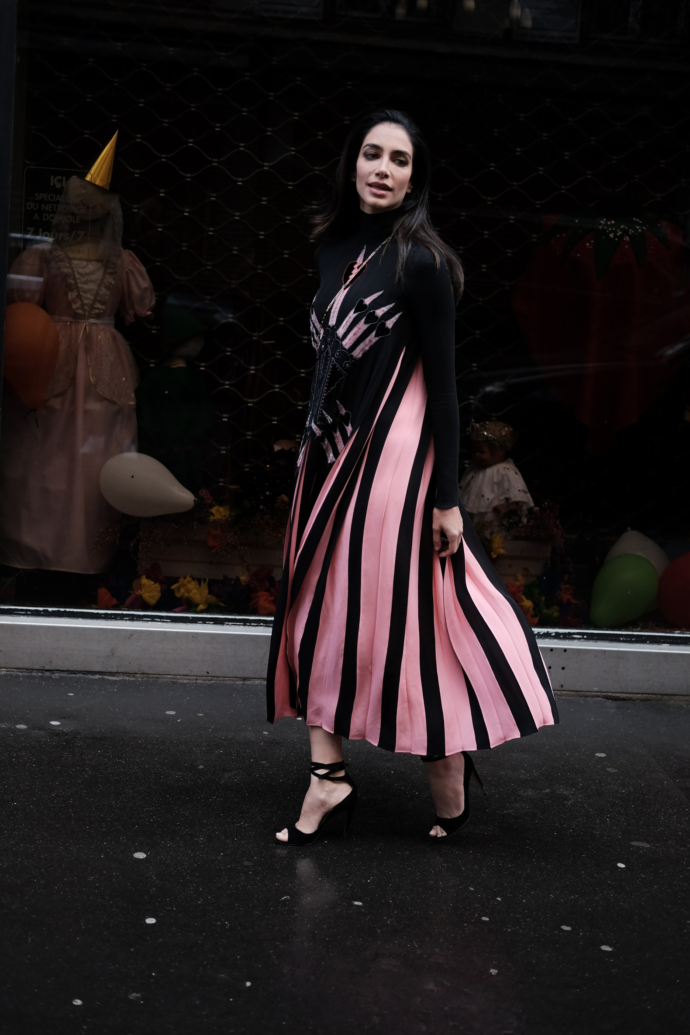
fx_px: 1524
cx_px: 345
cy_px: 518
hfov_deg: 25.5
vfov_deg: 37.5
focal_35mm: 53
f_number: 2
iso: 800
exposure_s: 1/2000
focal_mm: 35
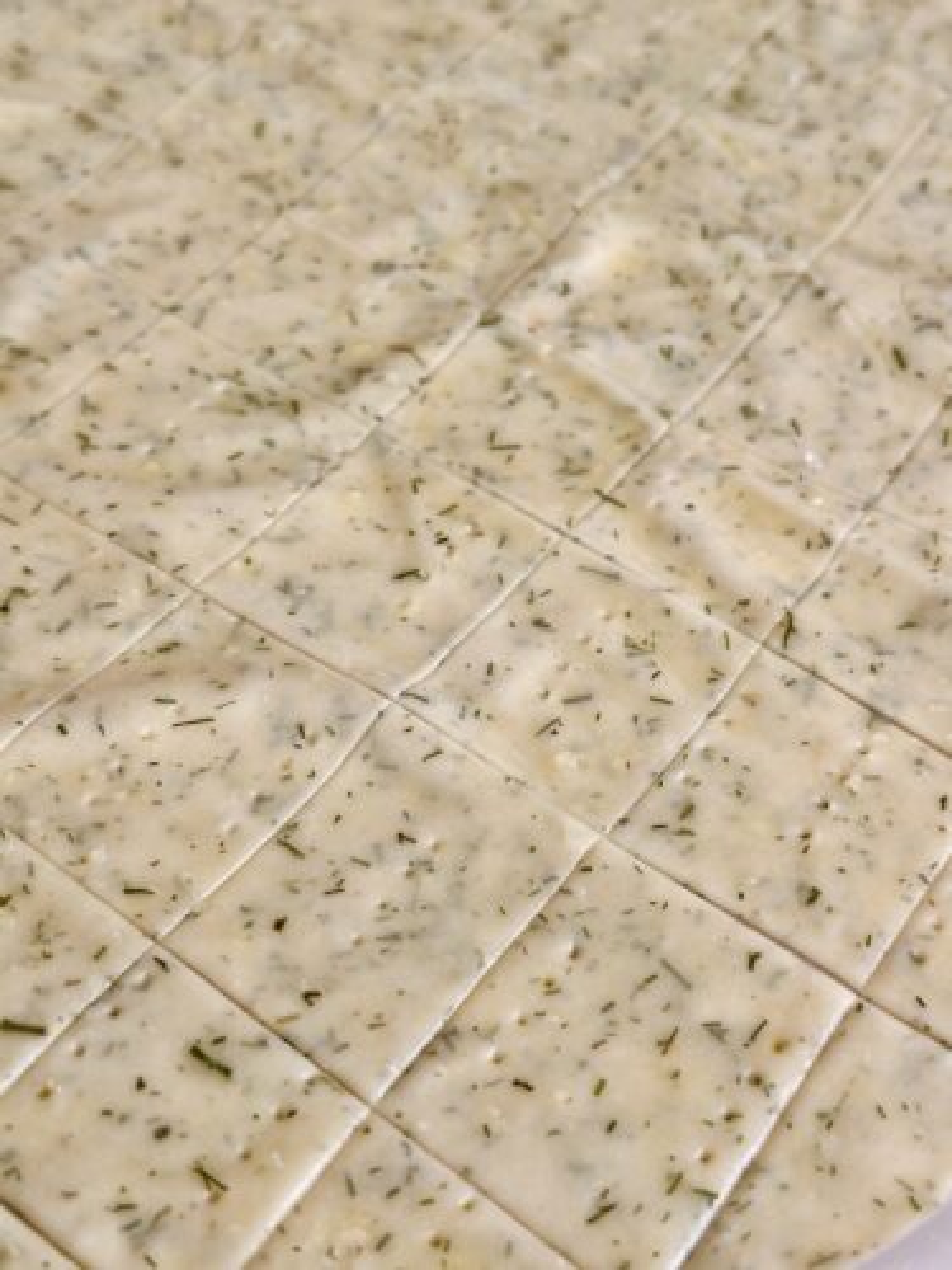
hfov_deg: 30.3
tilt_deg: -48.9
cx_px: 476
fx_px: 1760
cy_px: 635
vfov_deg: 39.7
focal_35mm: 48
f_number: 1.78
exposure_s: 1/298
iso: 80
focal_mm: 6.86
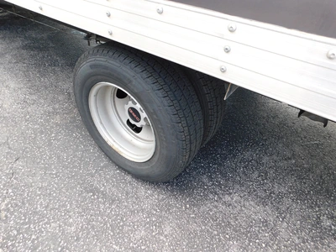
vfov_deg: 58.9
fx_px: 223
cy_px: 126
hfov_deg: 73.9
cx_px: 168
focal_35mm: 23
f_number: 3
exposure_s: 1/100
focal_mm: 4
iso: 125
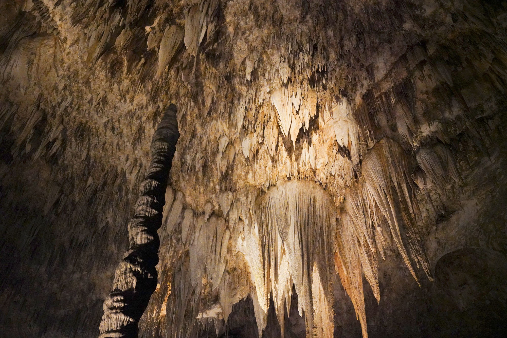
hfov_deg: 49.5
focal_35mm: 39
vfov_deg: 34.2
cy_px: 169
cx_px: 254
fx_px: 549
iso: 12800
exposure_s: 1/80
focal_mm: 39
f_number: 5
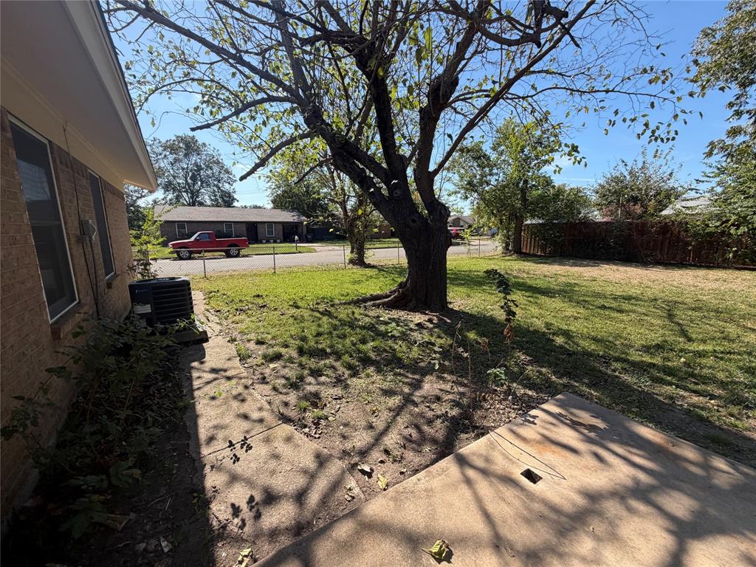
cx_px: 378
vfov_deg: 85.7
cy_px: 284
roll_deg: -0.6
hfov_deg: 102.1
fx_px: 306
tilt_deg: -12.2
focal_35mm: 14
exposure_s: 1/770
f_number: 2.2
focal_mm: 2.22
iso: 40
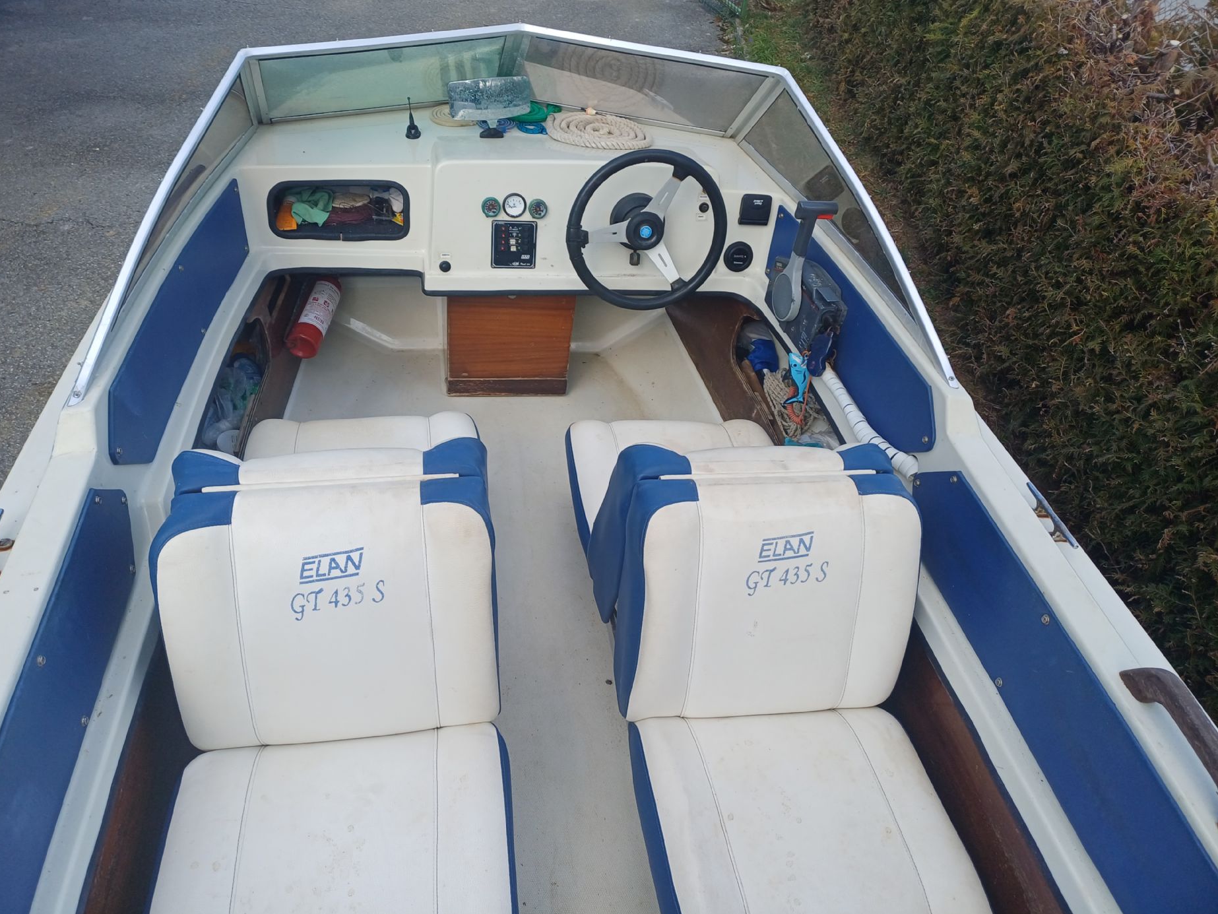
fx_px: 915
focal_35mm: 26
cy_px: 443
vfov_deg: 53.1
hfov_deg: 67.3
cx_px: 585
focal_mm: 4.65
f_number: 1.8
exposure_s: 1/487
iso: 50
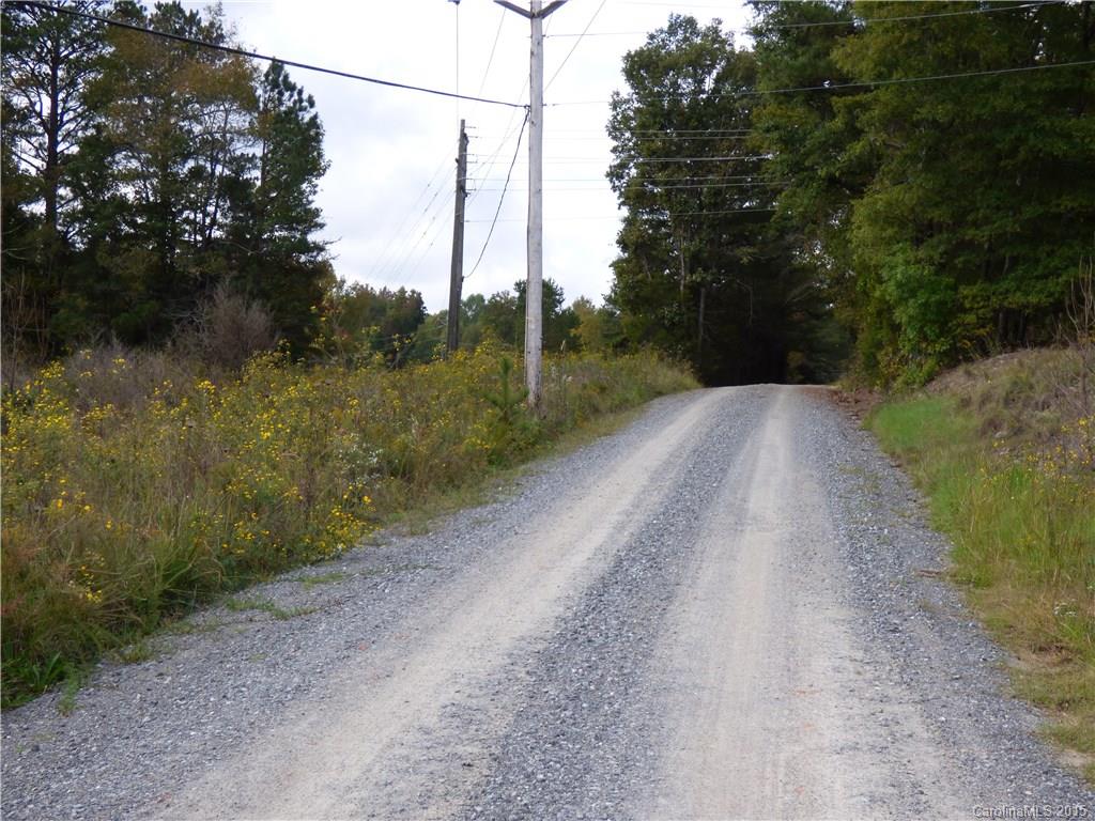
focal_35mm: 58
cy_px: 410
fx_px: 1835
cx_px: 548
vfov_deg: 25.2
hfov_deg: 33.2
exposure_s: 1/320
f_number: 4
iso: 100
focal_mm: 9.92
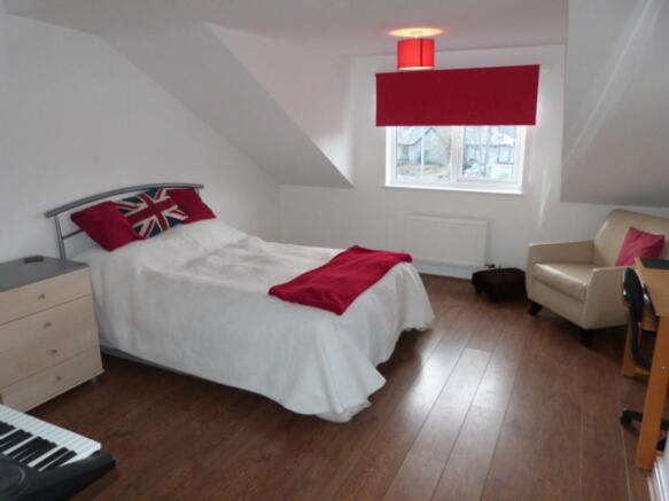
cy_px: 250
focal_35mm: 25
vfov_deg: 54.9
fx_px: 483
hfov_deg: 69.4
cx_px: 334
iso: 250
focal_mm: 4.5
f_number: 2.8
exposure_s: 1/60
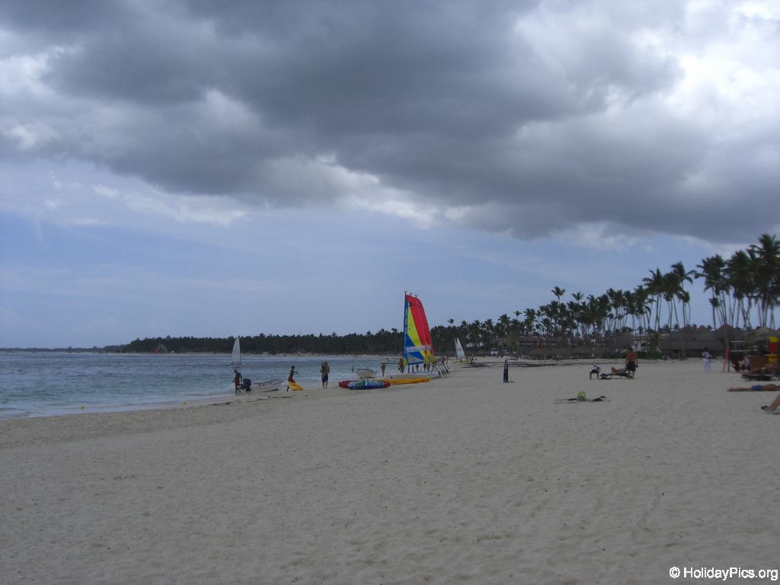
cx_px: 390
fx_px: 856
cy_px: 292
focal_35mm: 38
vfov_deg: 37.7
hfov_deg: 49.0
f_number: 8
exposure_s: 1/200
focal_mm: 6.2
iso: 64
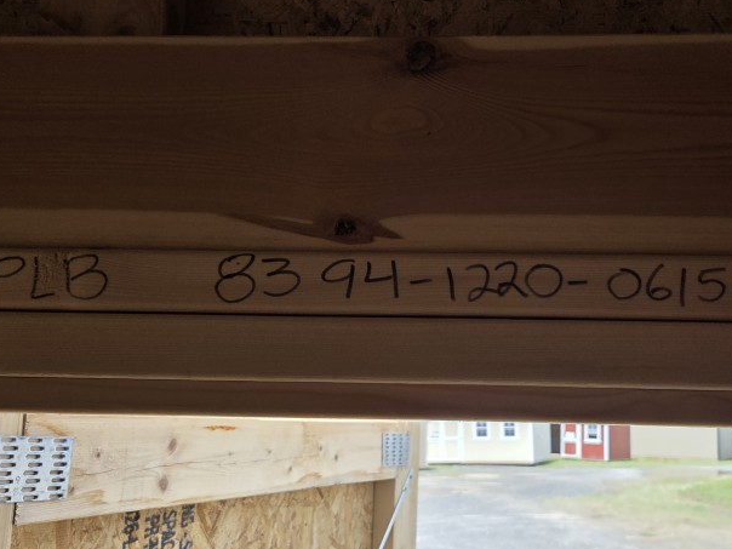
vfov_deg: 36.8
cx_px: 429
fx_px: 825
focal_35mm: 39
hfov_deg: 47.7
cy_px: 294
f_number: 1.8
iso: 80
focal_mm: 5.4
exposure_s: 1/1453
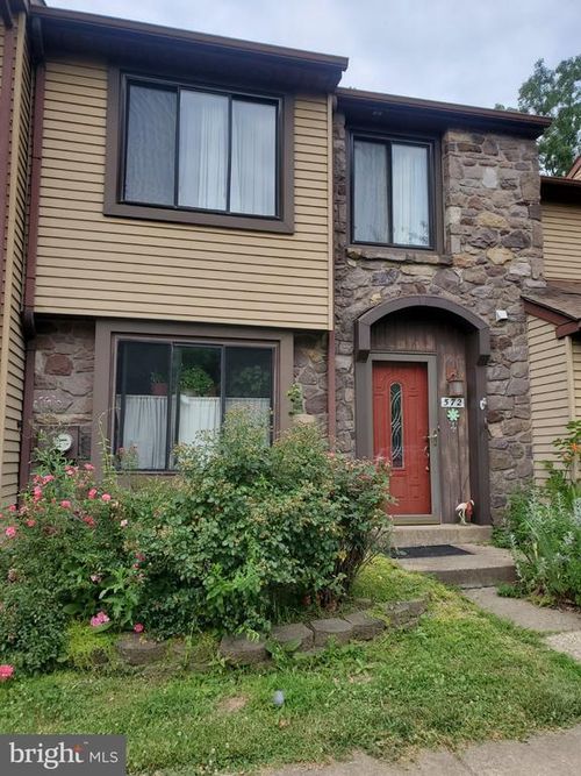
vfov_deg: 67.3
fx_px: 582
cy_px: 388
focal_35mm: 26
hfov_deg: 53.0
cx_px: 290
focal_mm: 4.3
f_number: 2.4
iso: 50
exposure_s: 1/158
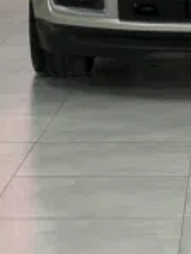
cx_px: 242
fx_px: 1521
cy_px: -78
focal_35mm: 207
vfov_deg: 9.4
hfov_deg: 7.1
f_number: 2.8
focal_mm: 9
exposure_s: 1/50
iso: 320
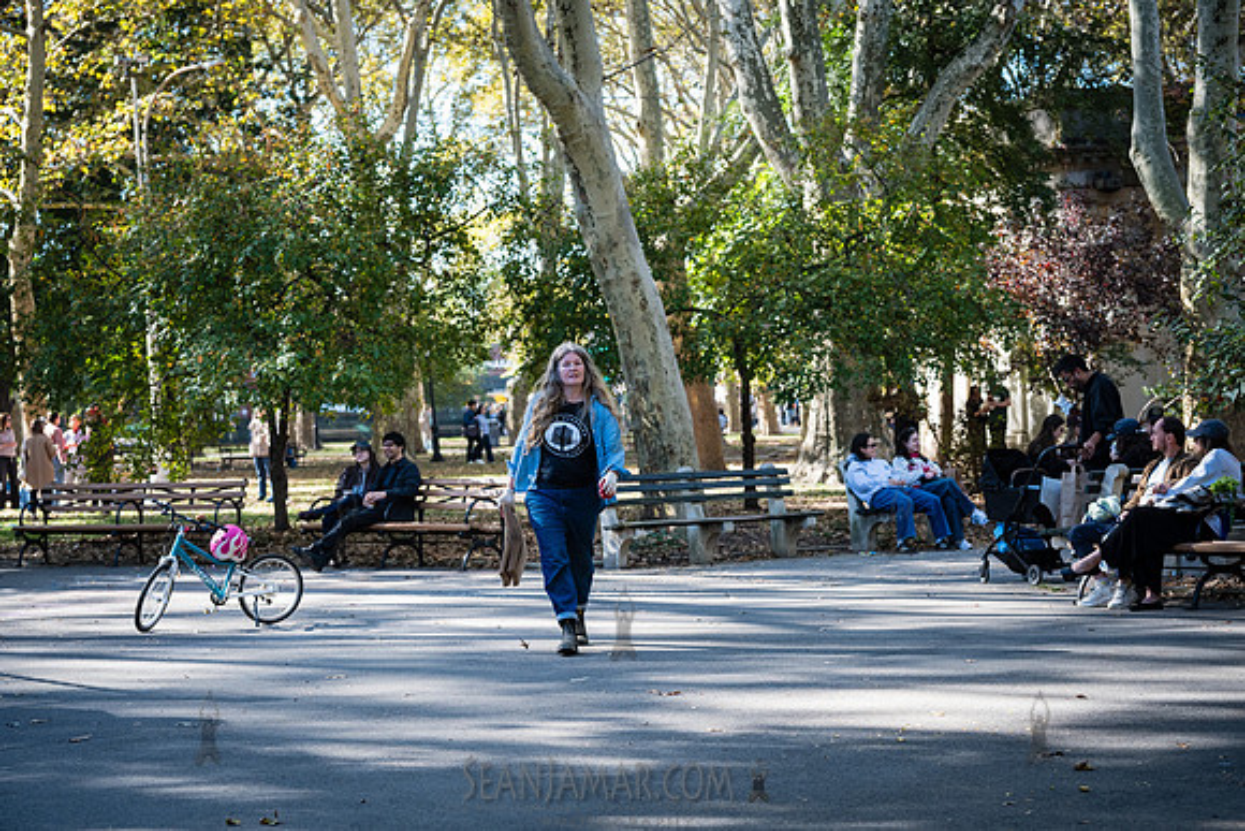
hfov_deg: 28.2
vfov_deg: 19.0
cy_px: 471
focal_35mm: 72
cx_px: 624
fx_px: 2479
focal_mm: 63
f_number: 4
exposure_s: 1/800
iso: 1000
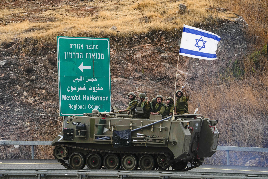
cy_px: 90
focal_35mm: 379
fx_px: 2821
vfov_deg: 3.6
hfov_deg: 5.4
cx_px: 134
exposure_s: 1/640
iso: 400
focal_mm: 379
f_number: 6.3
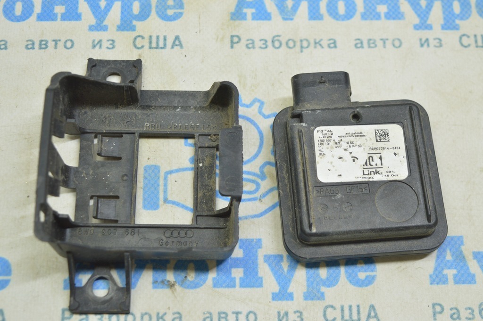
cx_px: 242
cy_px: 160
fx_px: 804
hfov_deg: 33.4
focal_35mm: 60
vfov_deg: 22.6
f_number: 5.6
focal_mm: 40
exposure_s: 1/20
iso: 400
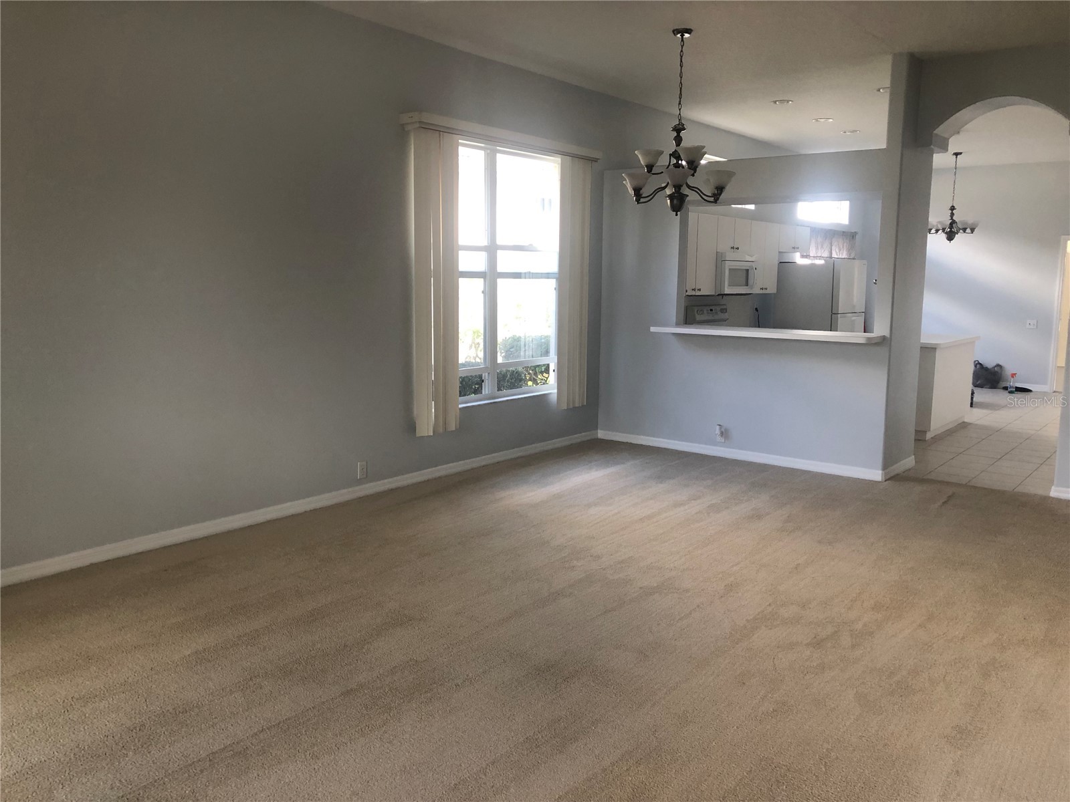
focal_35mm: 28
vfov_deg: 49.7
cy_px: 401
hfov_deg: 63.4
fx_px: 865
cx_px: 535
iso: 40
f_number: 1.8
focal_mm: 4
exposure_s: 1/30
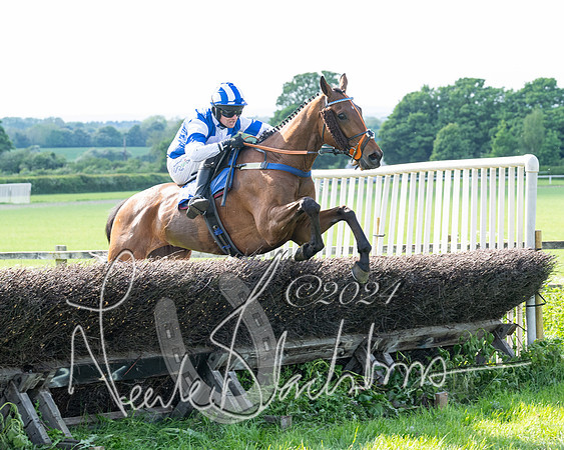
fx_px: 1991
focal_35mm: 119
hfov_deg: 16.1
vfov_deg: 12.9
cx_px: 233
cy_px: 224
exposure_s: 1/800
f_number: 4
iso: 400
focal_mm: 70
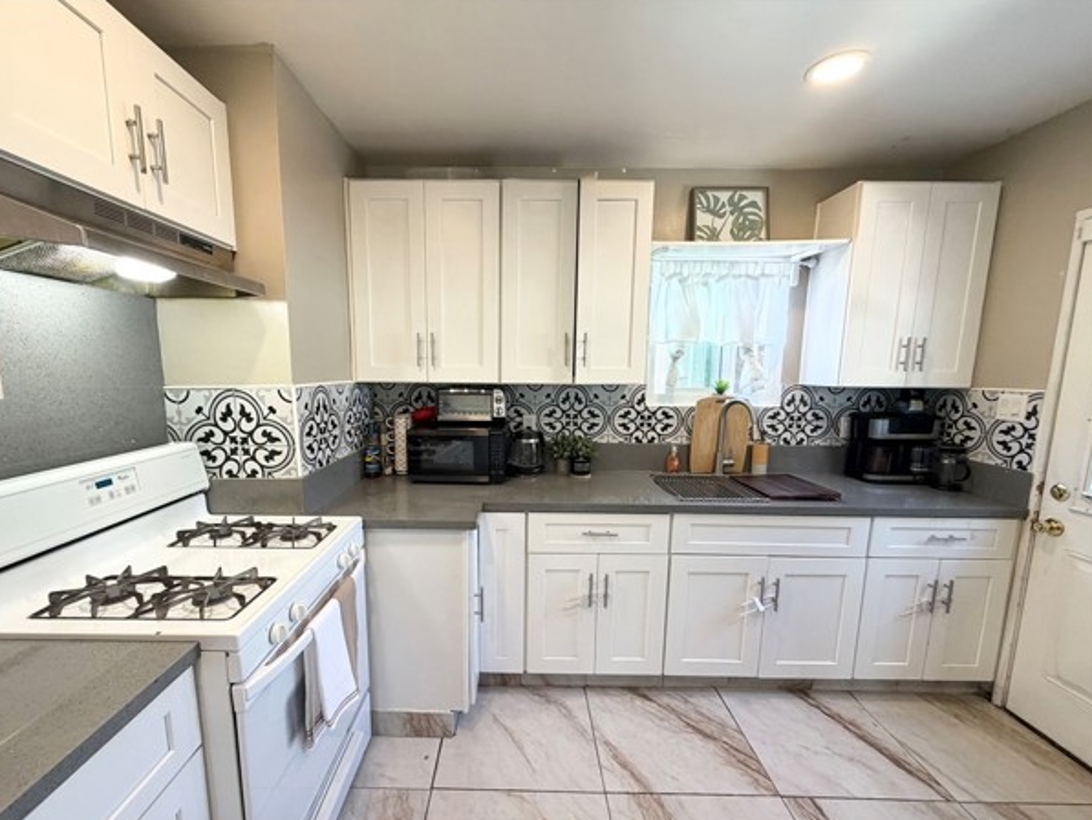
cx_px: 518
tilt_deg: -8.6
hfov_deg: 98.1
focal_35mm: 15
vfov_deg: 81.7
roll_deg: -0.6
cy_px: 436
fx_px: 473
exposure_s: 1/120
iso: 250
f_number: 2.2
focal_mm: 2.22
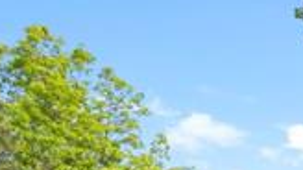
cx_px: 828
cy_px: 324
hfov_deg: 12.4
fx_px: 891
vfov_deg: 10.2
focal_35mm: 111
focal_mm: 17
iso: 400
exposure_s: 1/100
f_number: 9
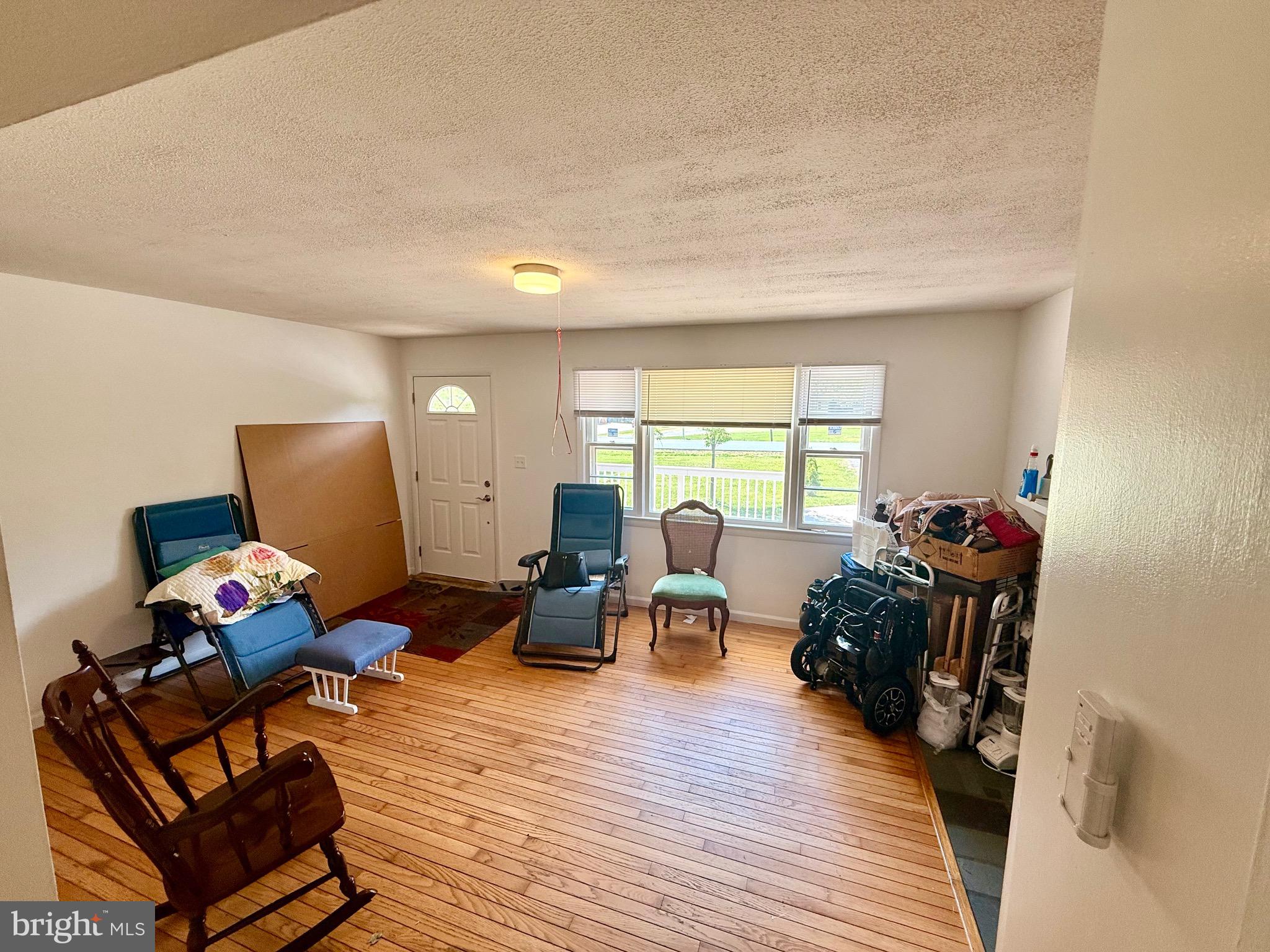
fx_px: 514
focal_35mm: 14
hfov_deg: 102.1
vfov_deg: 85.7
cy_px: 476
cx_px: 635
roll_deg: -0.7
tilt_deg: -7.7
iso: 80
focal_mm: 2.22
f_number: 2.2
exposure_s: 1/120
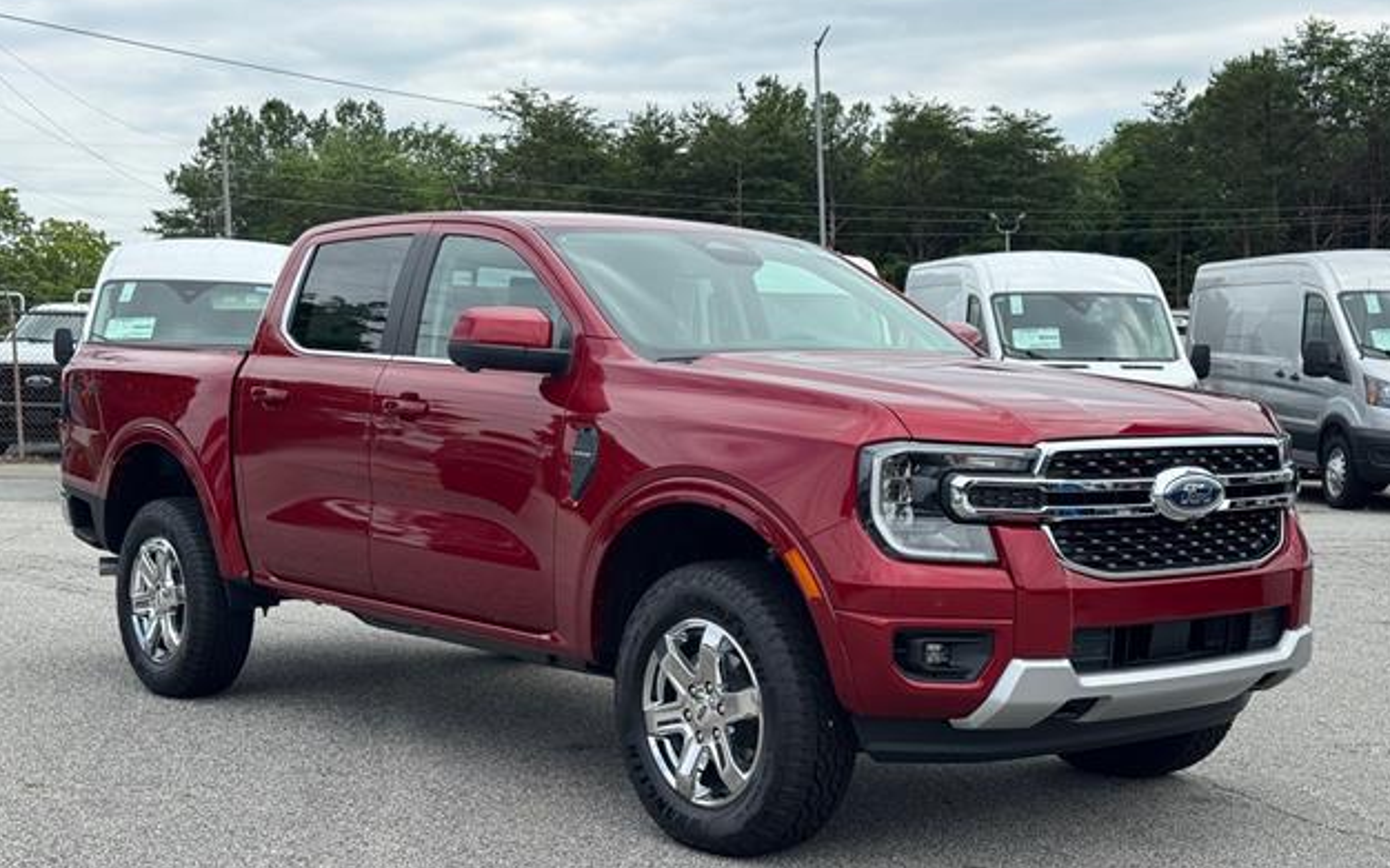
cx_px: 693
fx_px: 1970
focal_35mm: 52
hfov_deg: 38.9
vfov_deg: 24.8
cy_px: 499
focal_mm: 6.76
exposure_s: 1/2833
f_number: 1.78
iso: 64
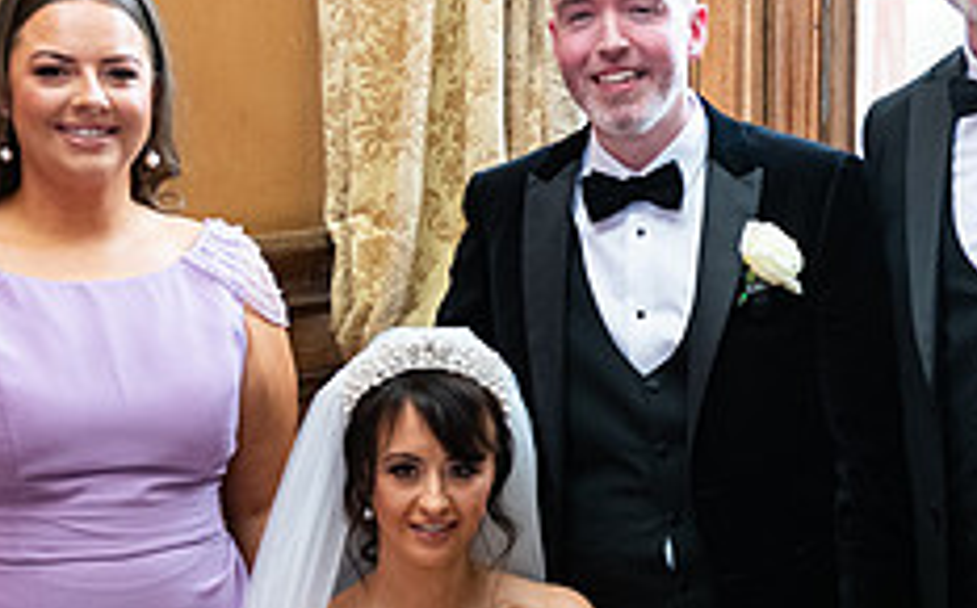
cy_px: 514
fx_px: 2367
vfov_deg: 14.5
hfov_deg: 23.3
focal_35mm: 89
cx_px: 570
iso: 1000
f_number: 3.5
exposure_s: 1/160
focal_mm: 35
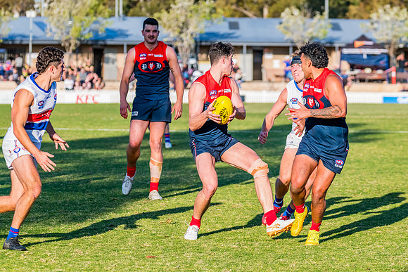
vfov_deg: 6.3
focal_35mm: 217
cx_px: 208
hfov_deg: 9.5
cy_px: 136
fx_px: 2459
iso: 800
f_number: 7.1
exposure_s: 1/1600
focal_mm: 210
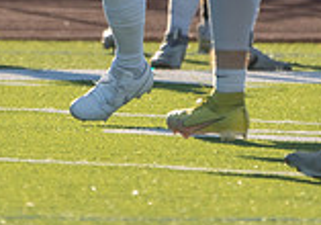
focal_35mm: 2197
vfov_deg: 0.6
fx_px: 19901
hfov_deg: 0.9
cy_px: -182
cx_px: 81
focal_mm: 400
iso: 500
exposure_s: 1/1250
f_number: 5.6
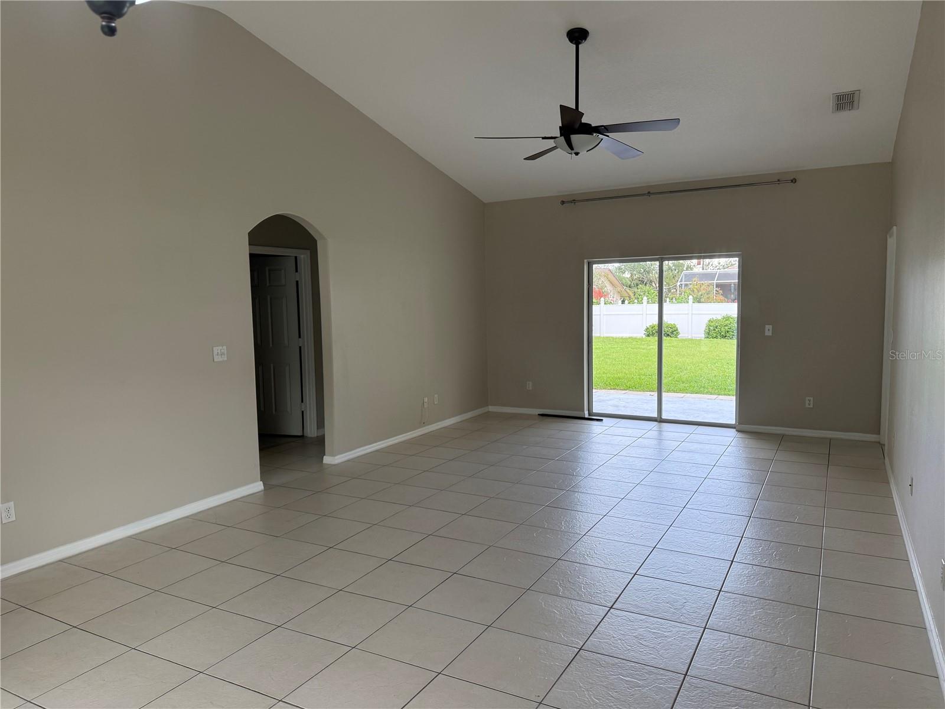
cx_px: 472
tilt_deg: -4.5
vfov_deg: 56.8
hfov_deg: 71.6
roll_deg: +0.3
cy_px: 354
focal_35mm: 24
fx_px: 655
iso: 125
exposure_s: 1/242
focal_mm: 6.76
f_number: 1.78
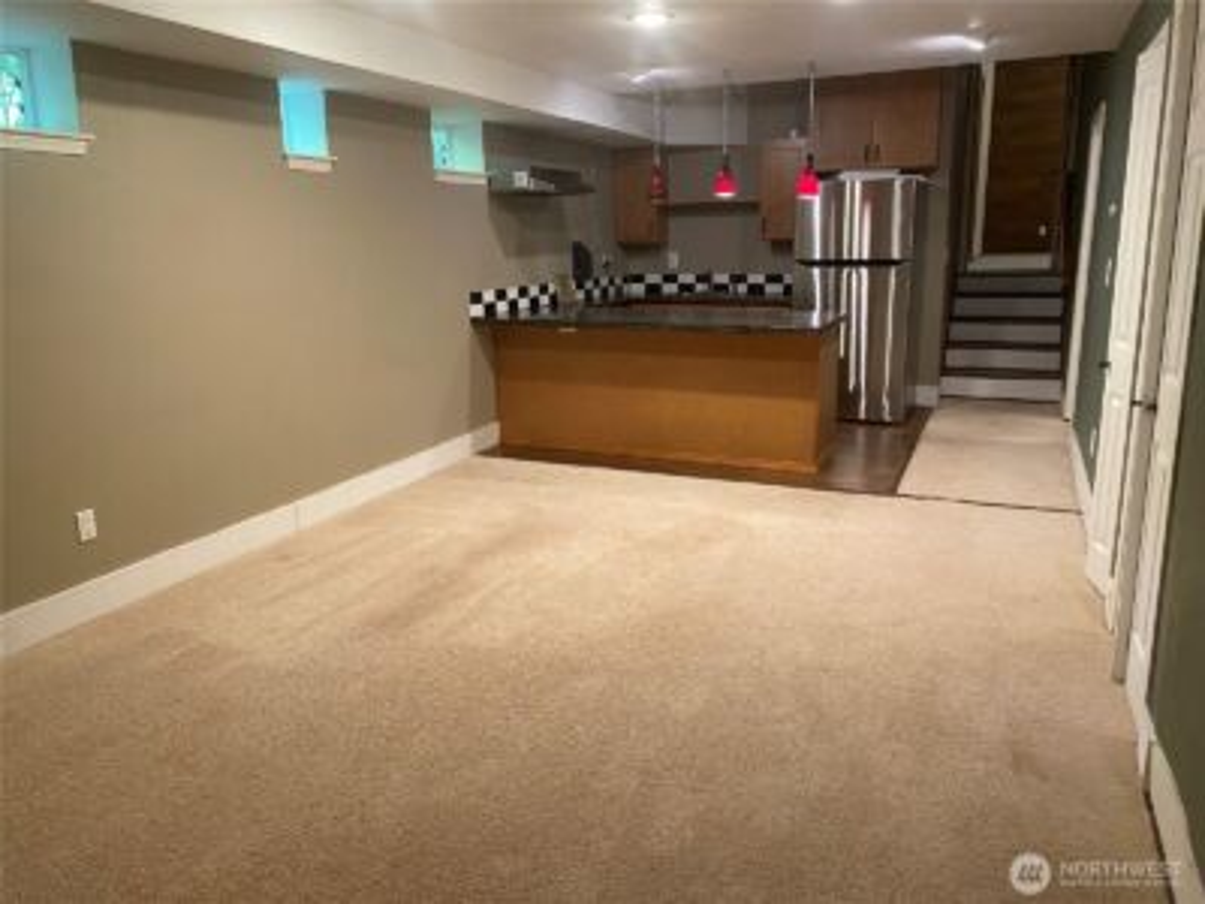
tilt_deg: -14.0
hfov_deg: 67.3
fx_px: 905
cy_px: 452
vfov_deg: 53.1
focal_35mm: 26
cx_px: 602
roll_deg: +1.4
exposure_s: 1/60
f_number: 1.8
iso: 250
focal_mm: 4.25
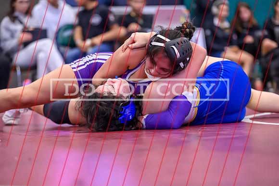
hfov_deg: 14.6
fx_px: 1086
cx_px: 132
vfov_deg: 9.8
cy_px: 106
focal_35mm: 140
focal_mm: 120
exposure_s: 1/640
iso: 10000
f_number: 2.8
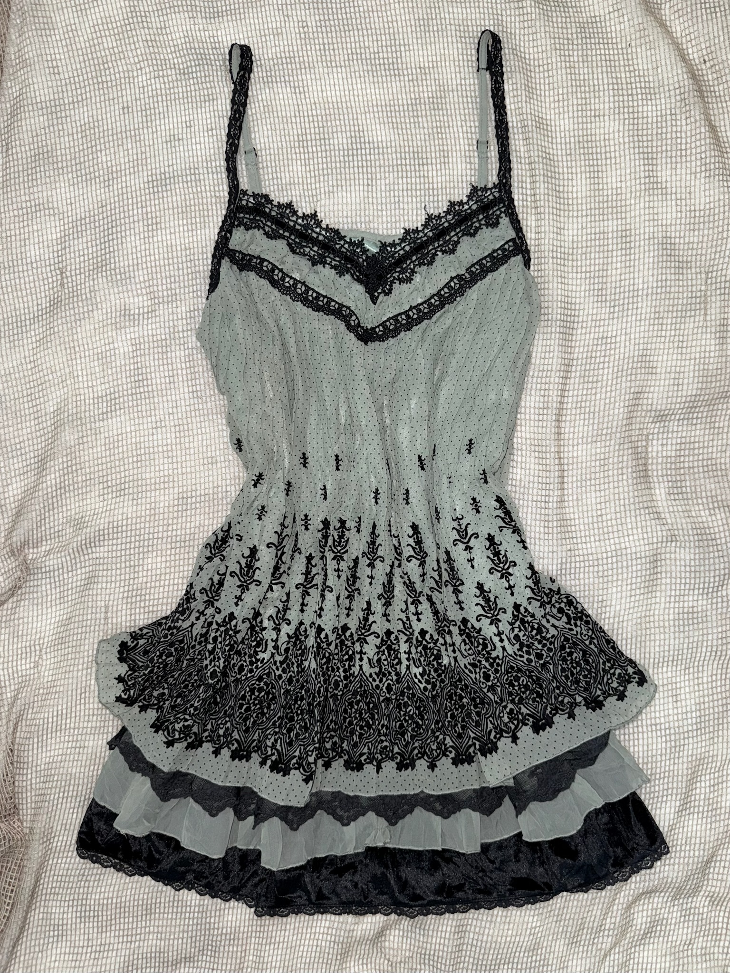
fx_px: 675
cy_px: 486
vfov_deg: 71.6
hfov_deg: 56.8
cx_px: 365
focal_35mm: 24
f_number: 1.78
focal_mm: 6.76
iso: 64
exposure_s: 1/35
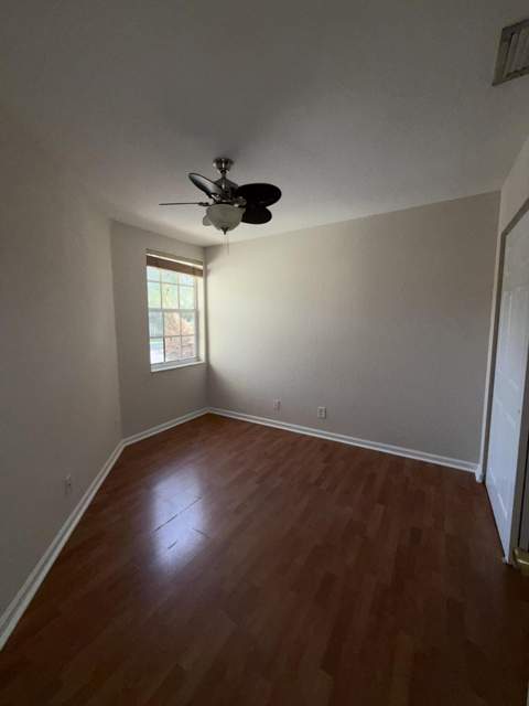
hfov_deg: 85.7
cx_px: 264
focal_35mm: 14
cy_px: 353
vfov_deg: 102.1
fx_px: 285
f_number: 2.2
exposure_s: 1/121
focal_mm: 2.22
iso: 64
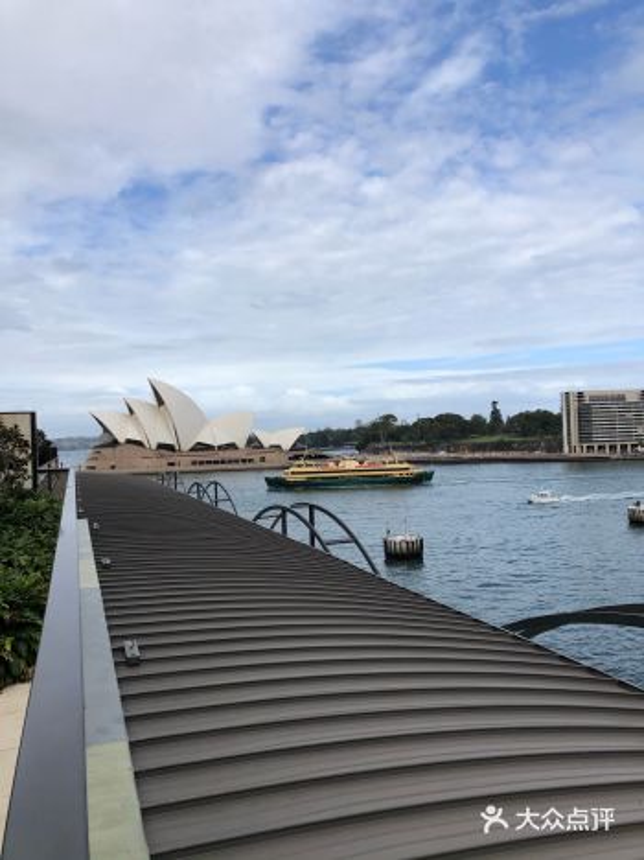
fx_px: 695
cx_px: 322
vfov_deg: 63.5
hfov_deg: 49.7
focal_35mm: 28
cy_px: 430
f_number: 1.8
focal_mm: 4
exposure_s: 1/1946
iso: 20
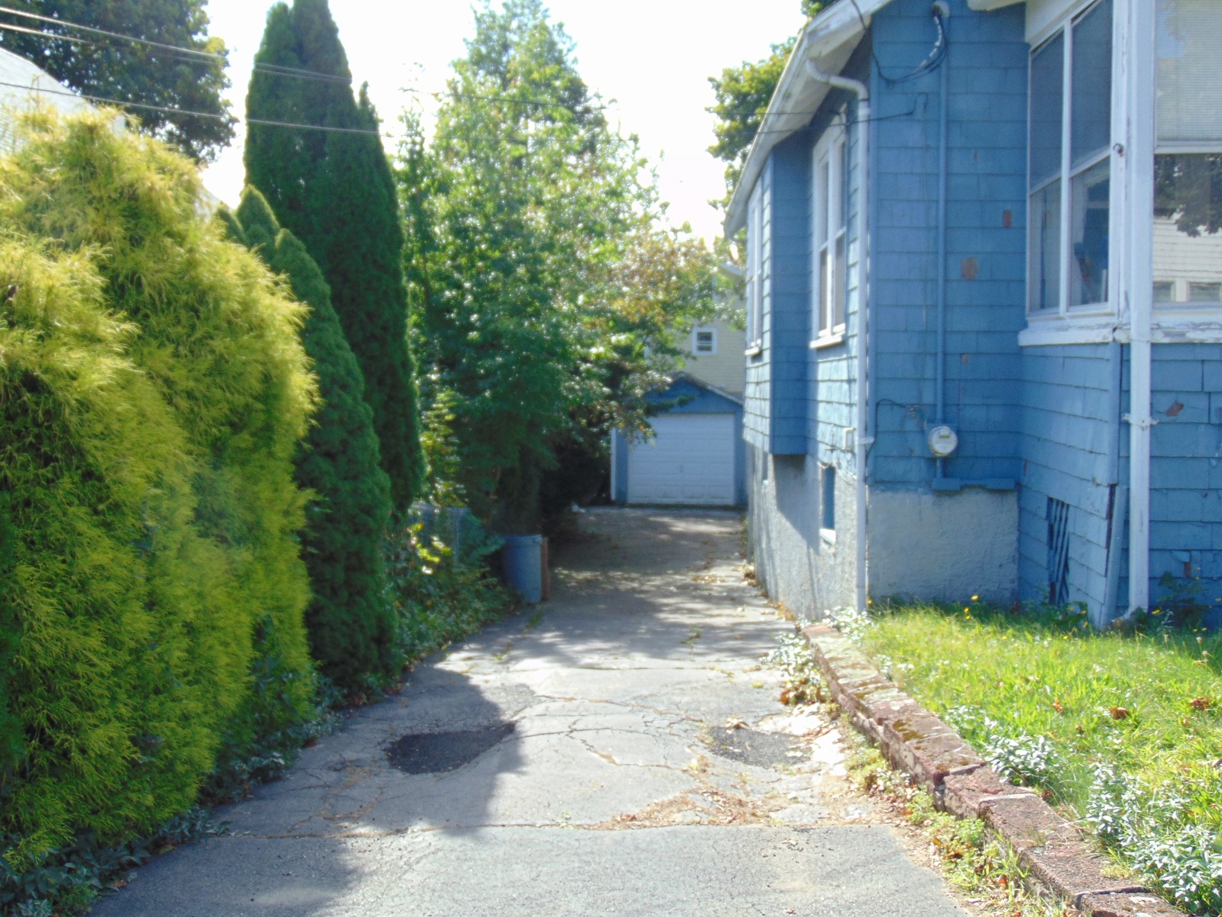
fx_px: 1483
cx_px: 611
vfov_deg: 34.3
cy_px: 458
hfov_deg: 44.8
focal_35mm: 42
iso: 80
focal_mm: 7.6
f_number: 3.3
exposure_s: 1/250
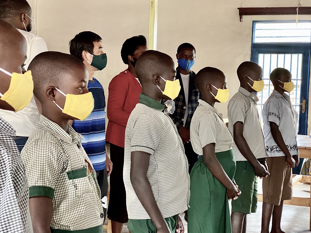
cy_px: 123
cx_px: 152
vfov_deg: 22.9
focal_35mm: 64
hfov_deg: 30.3
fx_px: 575
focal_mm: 6
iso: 160
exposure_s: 1/66
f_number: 2
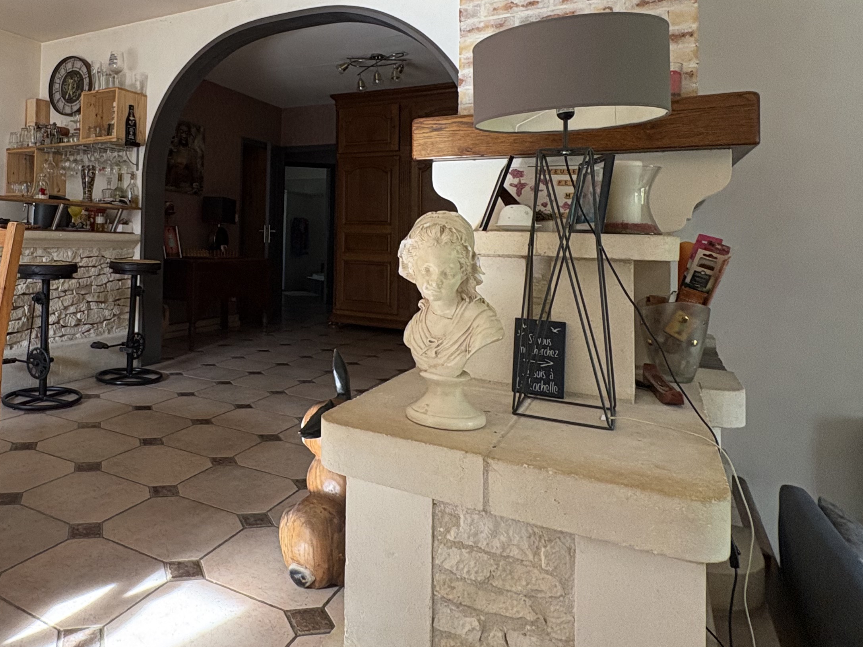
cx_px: 222
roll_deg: -0.7
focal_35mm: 26
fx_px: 648
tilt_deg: +1.7
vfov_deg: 52.0
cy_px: 210
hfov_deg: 63.6
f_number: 2.2
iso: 200
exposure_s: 1/64
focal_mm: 2.22
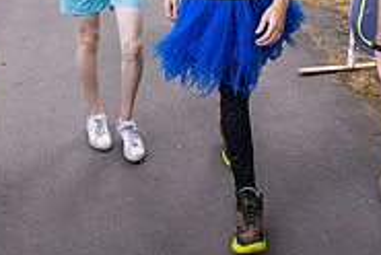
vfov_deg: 20.7
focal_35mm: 61
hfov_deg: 32.8
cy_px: -63
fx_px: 647
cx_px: 175
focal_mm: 19.5
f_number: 4
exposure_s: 1/500
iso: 450
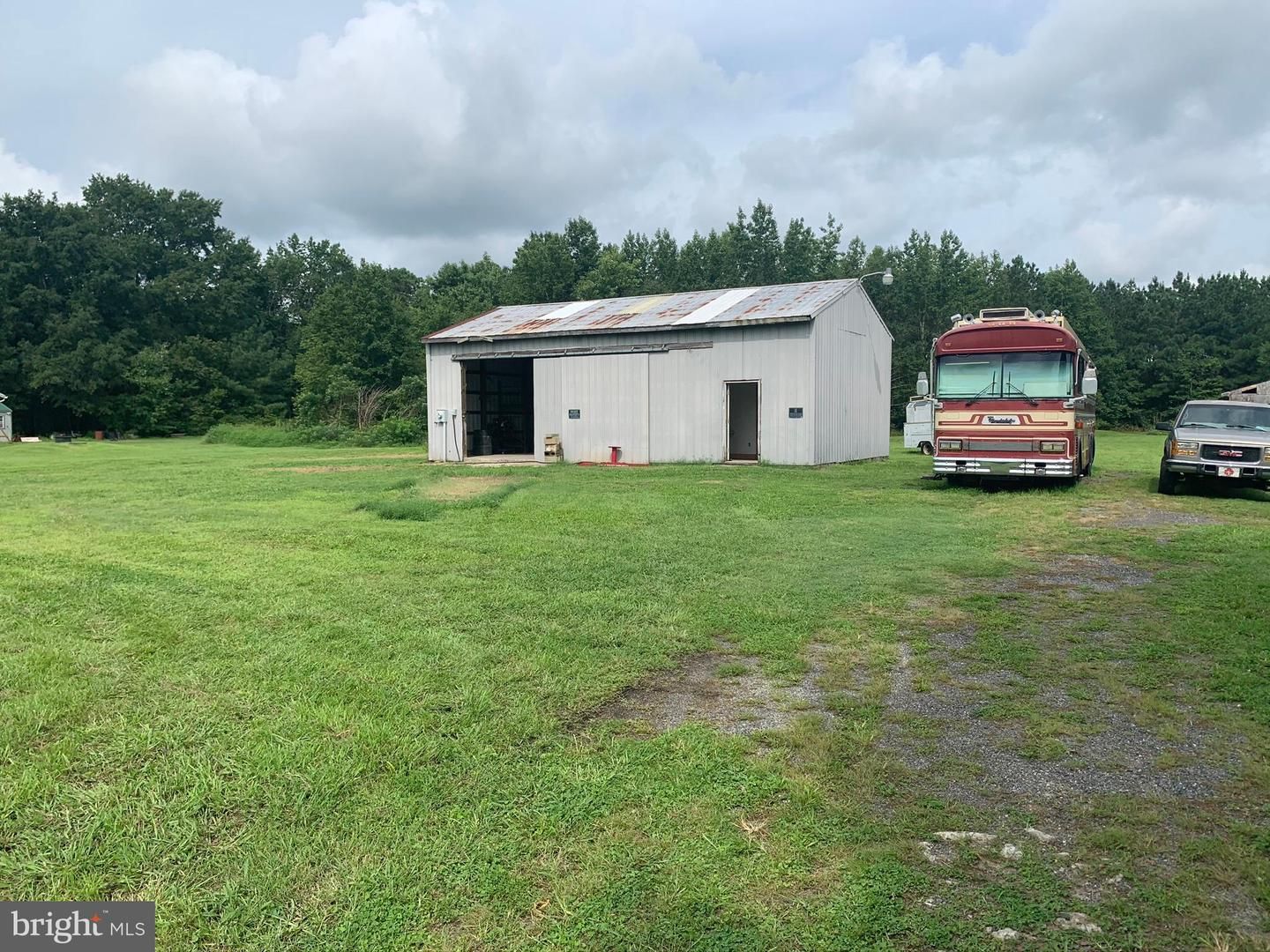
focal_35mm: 26
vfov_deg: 53.1
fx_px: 954
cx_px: 635
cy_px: 476
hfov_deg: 67.3
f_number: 1.8
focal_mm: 4.25
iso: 25
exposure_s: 1/2364
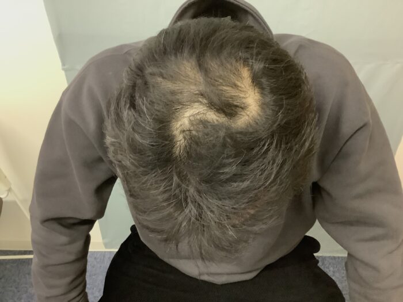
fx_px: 361
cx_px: 202
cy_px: 151
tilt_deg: -36.5
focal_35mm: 31
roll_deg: +2.6
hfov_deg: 58.4
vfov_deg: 45.4
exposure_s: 1/30
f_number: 2.4
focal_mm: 3.3
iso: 640
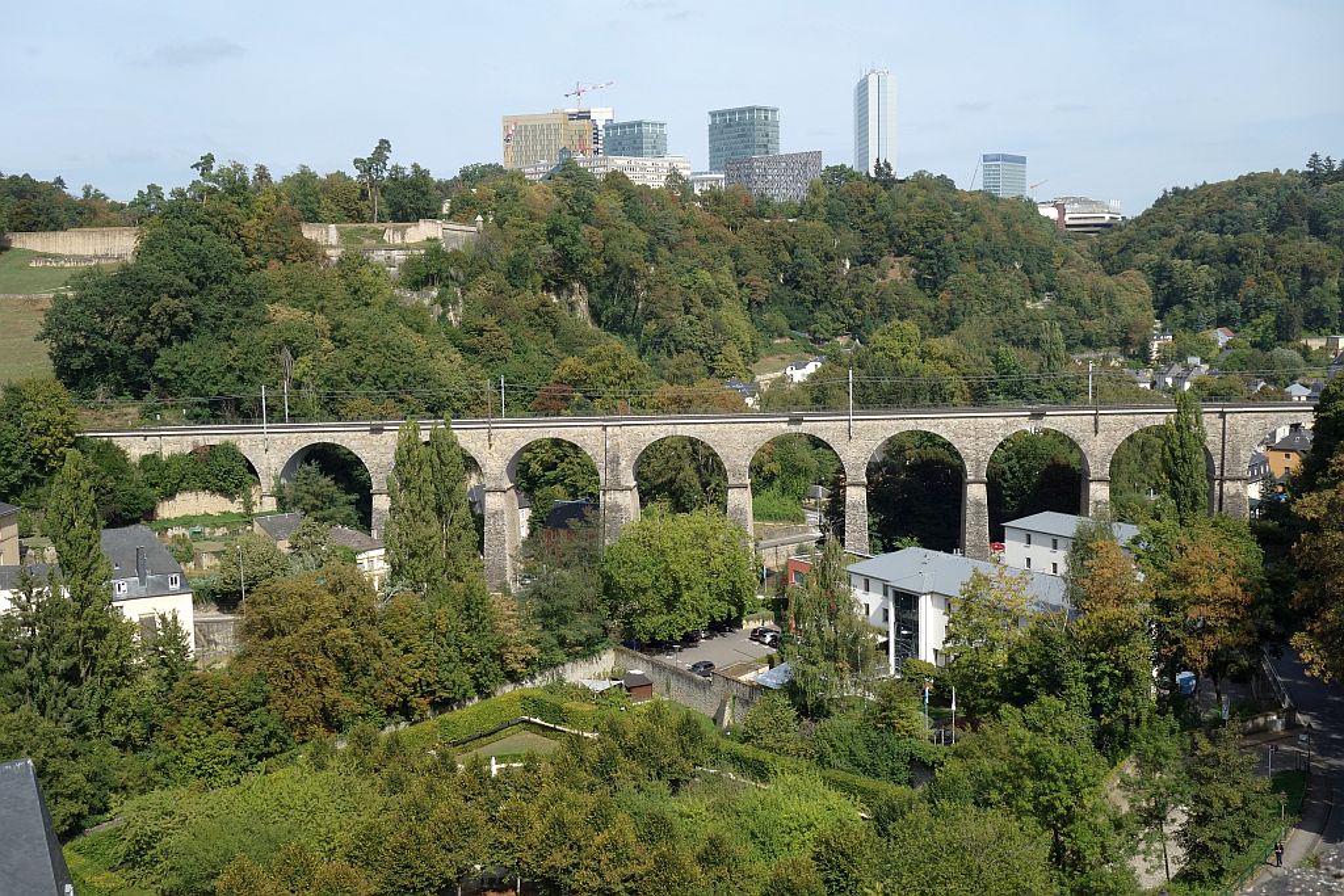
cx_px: 672
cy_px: 448
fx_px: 1568
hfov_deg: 46.4
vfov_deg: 31.9
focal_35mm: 42
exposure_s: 1/250
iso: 125
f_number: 8
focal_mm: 15.45
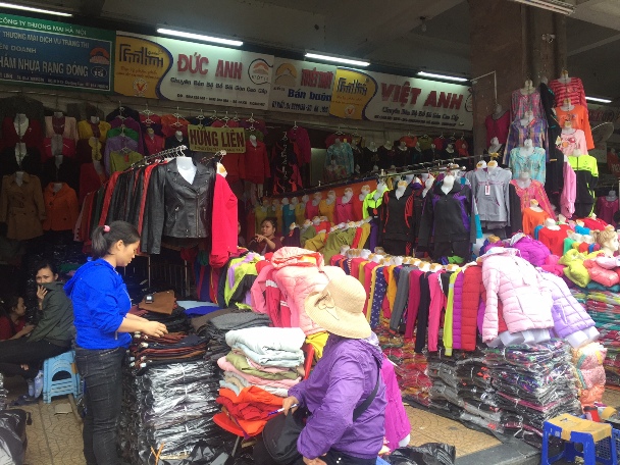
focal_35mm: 29
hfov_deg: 61.7
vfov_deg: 48.2
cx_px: 310
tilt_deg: +0.3
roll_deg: -0.6
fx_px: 519
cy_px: 232
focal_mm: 4.15
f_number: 2.2
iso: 50
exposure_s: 1/120
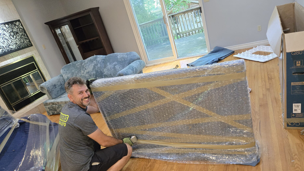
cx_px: 156
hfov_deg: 71.9
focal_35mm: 26
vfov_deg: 44.4
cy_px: 88
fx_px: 210
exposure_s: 1/120
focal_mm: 5.4
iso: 1000
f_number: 1.8
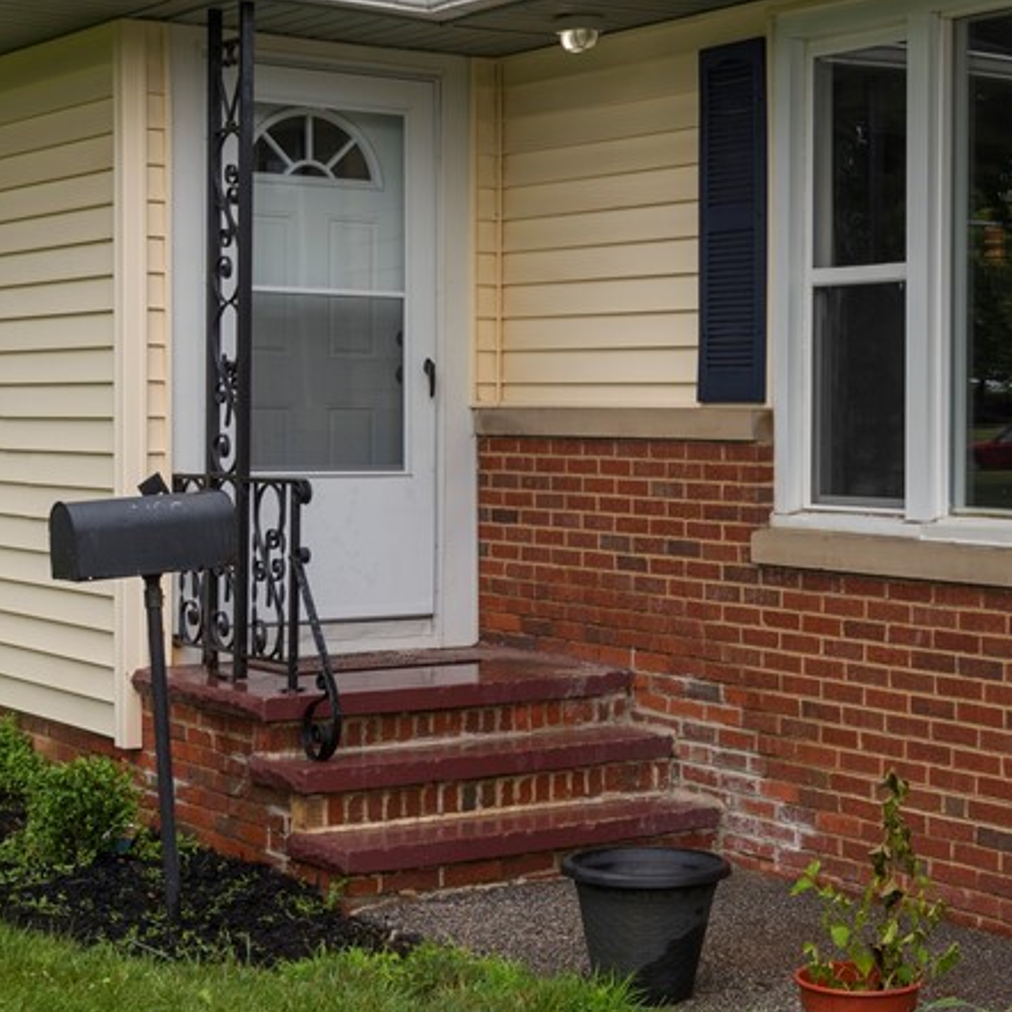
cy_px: 453
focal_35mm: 71
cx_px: 780
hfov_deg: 24.0
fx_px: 2348
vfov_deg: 24.3
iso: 200
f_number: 8
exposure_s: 1/640
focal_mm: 34
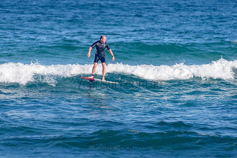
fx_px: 4038
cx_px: 96
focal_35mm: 613
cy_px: 66
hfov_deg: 3.4
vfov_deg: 2.2
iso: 140
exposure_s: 1/2000
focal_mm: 500
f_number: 5.6
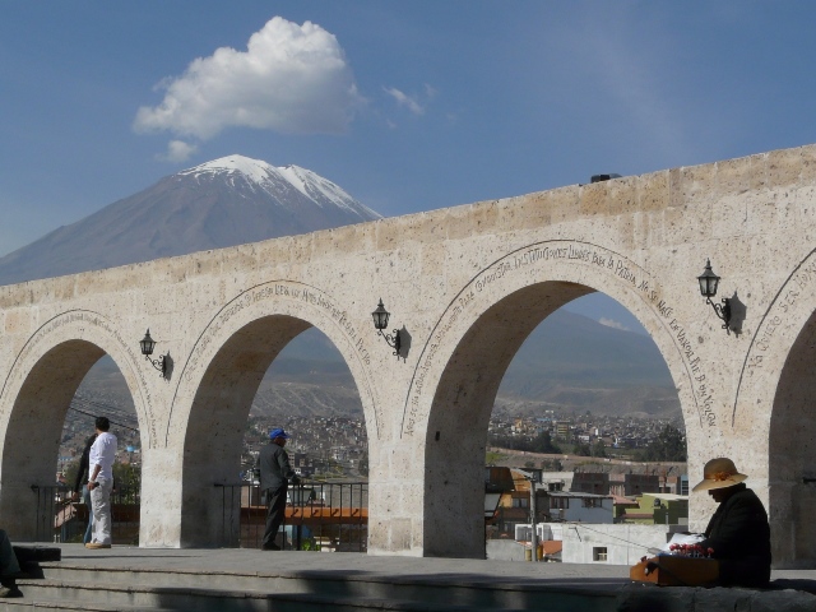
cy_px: 306
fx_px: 1768
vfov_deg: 19.6
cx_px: 408
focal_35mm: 75
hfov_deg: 26.0
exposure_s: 1/500
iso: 100
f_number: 8
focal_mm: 9.8
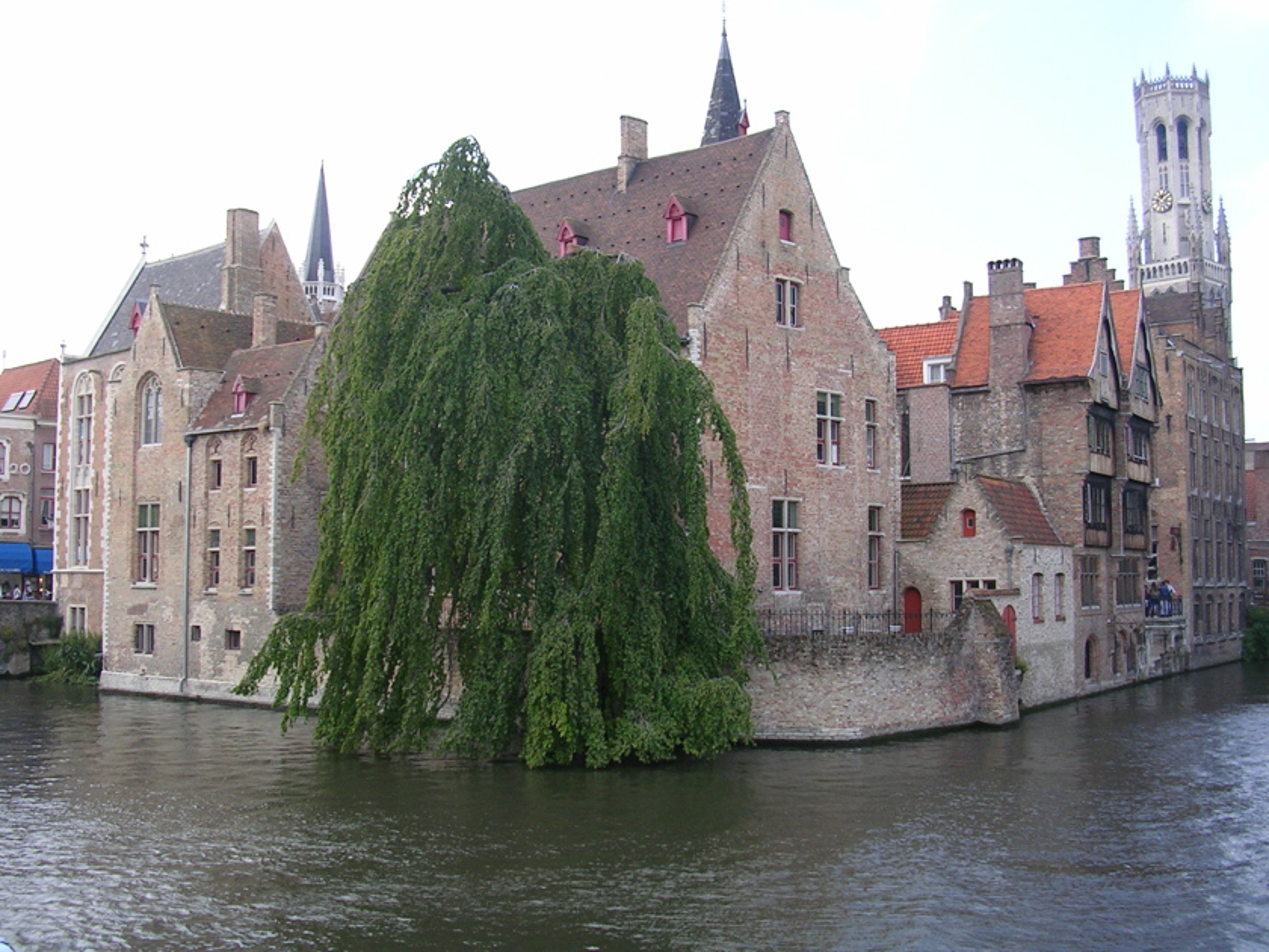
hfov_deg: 49.0
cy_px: 476
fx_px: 1393
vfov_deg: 37.7
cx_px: 634
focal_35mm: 38
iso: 50
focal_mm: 5.8
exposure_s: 1/320
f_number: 2.8
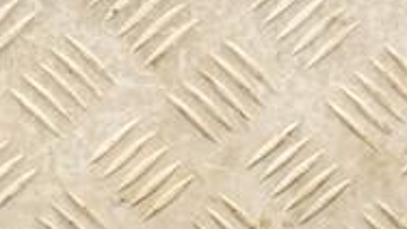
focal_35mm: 311
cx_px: 216
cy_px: 348
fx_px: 3358
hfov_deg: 6.9
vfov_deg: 3.9
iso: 800
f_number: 5.3
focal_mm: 62
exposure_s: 1/80
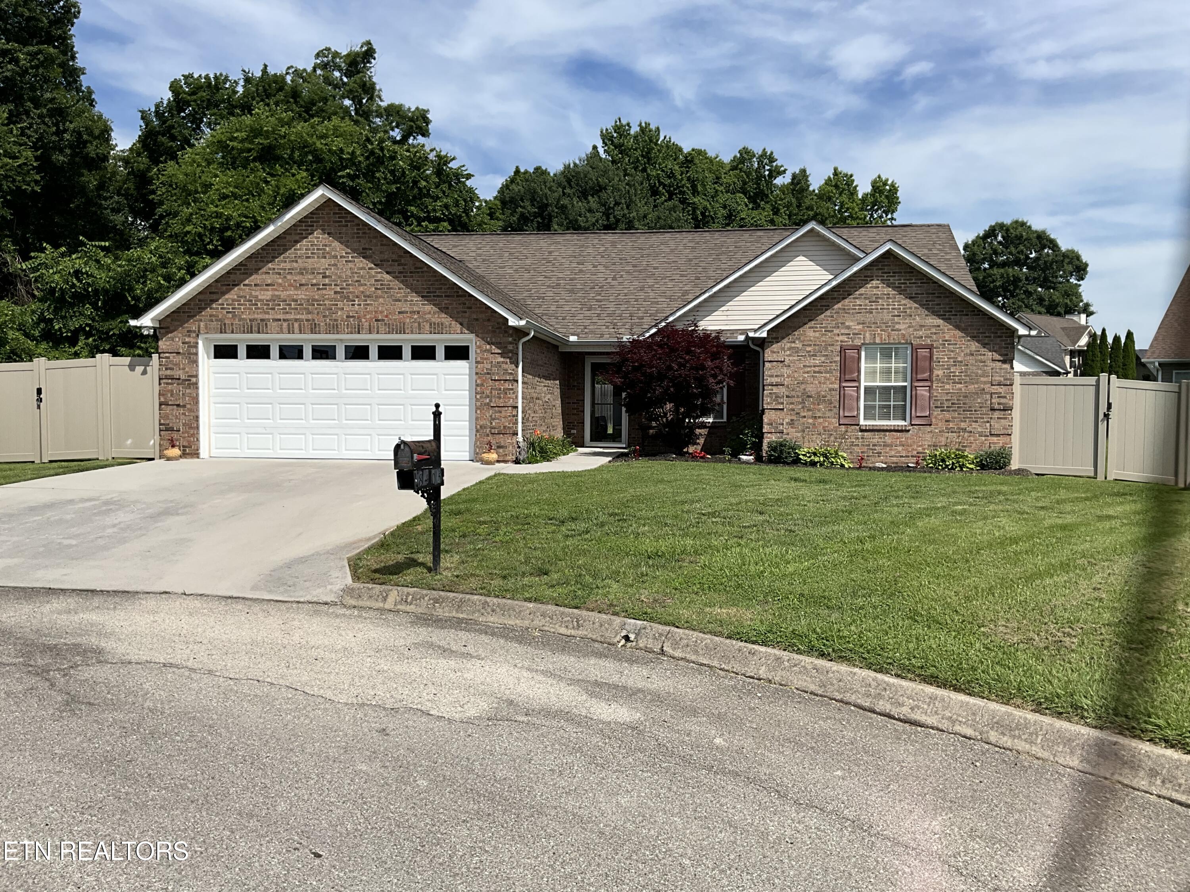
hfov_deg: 61.7
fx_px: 997
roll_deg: -0.9
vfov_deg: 48.2
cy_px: 446
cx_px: 595
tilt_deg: -2.6
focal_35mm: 29
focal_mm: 3
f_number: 1.8
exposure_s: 1/2801
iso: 25
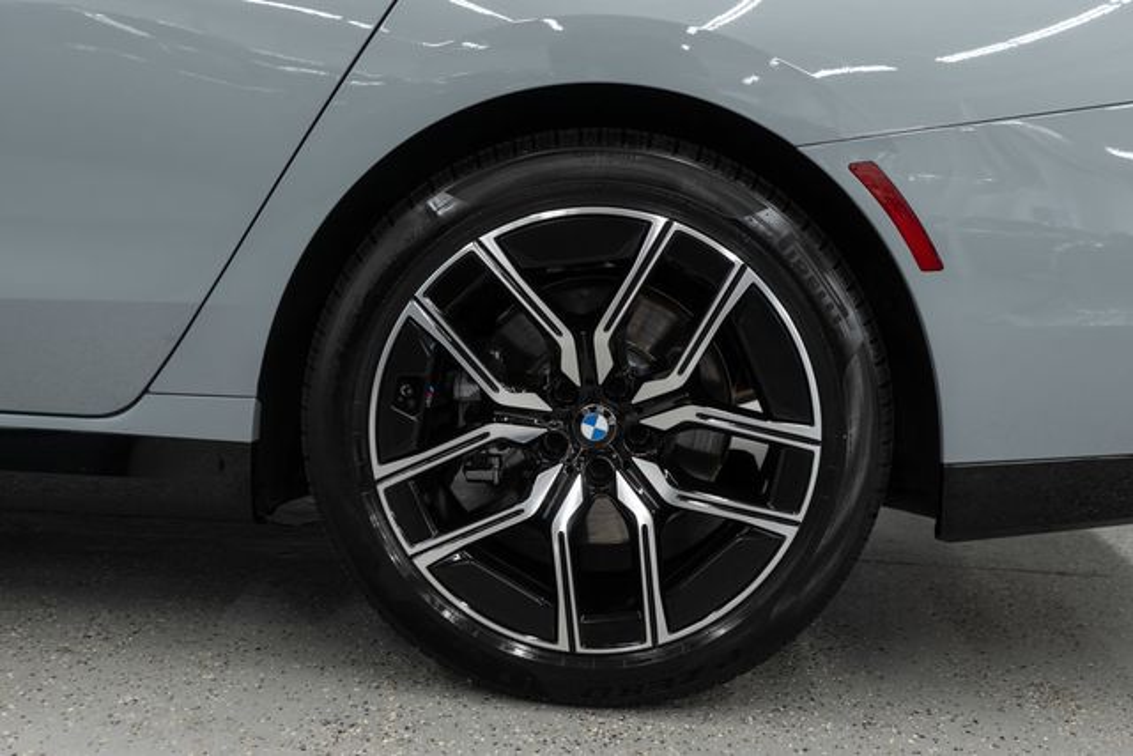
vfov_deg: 31.9
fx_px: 1322
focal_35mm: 42
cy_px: 378
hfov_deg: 46.4
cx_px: 566
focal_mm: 28
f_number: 3.2
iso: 250
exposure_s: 1/50
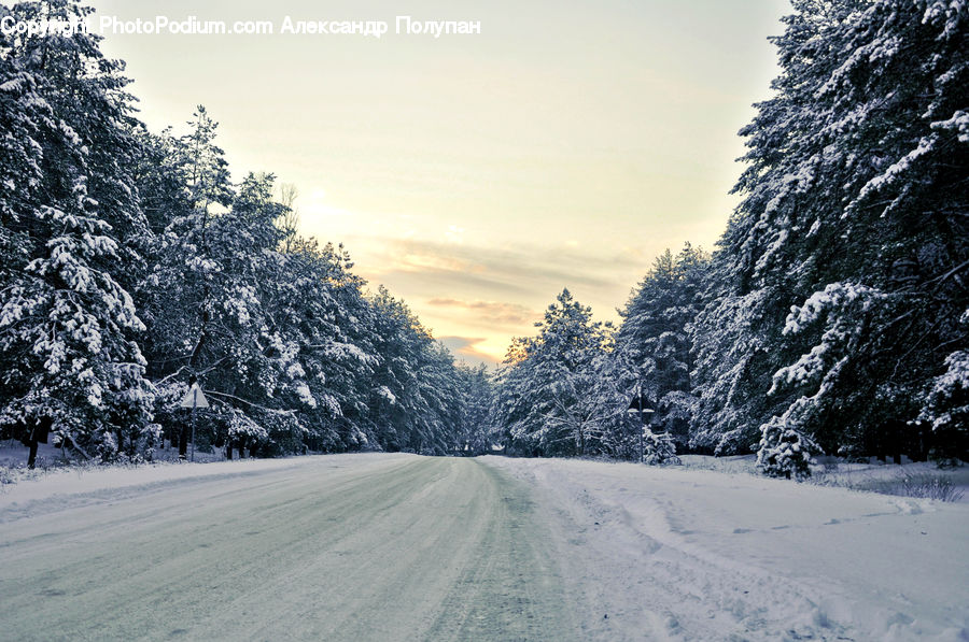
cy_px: 321
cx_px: 484
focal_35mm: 39
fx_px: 1048
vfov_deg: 34.1
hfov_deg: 49.6
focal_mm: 26
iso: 200
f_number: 6.3
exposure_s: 1/30
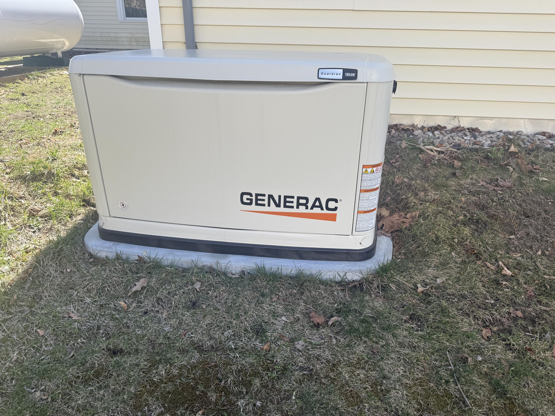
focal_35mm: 24
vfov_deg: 56.8
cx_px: 278
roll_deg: -1.8
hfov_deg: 71.6
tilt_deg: -23.3
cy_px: 208
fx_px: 385
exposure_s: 1/1271
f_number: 1.78
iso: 80
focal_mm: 6.76
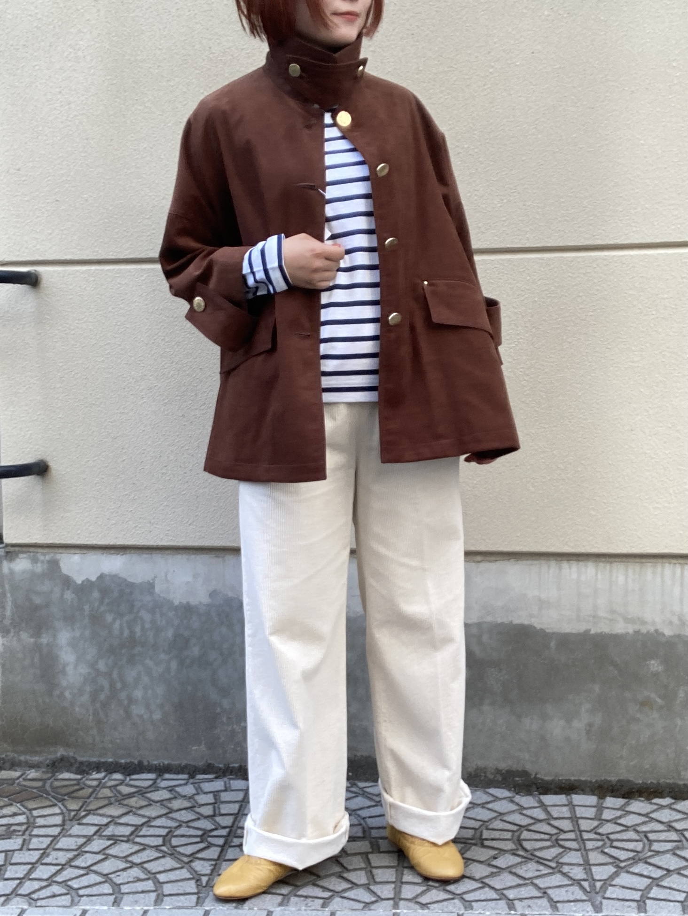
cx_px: 344
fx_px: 847
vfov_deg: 56.8
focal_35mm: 32
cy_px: 458
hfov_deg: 44.2
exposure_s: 1/121
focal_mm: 2.87
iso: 40
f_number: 2.2
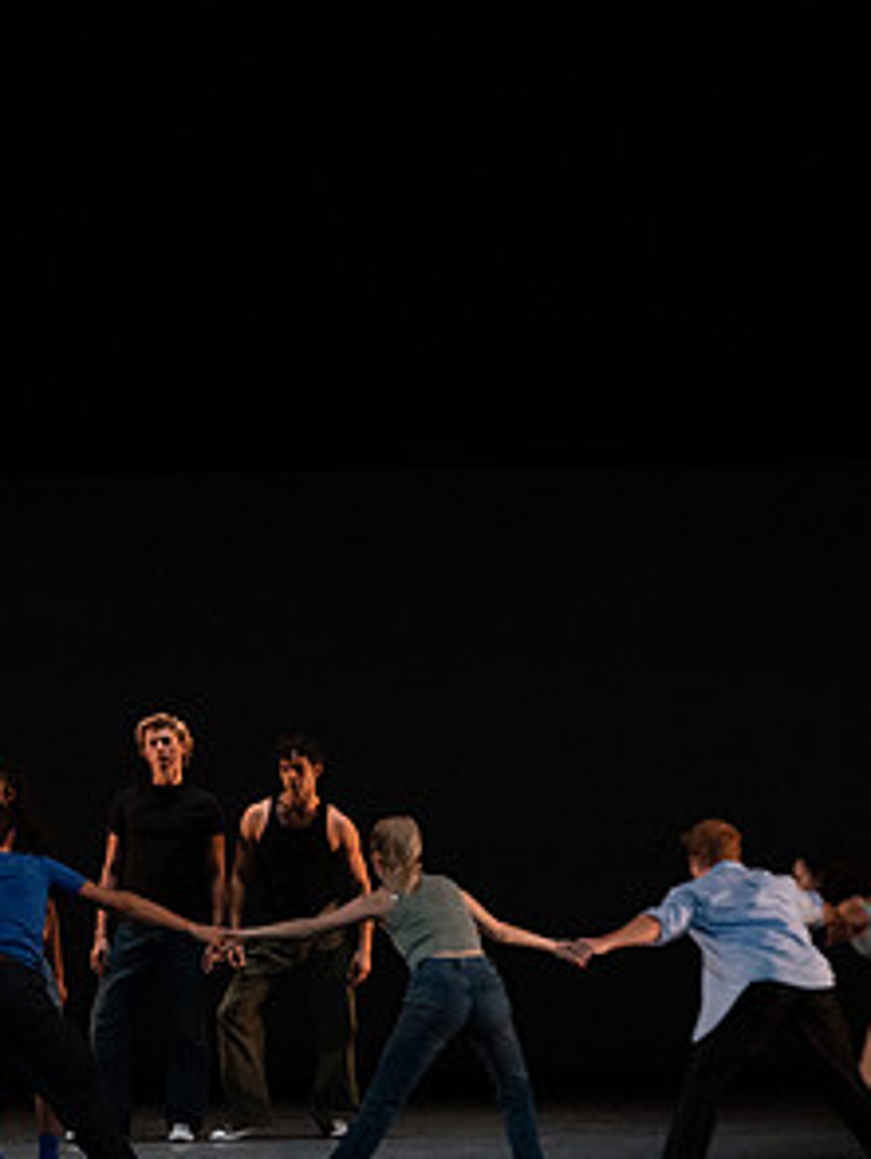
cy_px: 637
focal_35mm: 201
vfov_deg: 9.8
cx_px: 32
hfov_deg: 7.4
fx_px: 6734
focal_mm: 106
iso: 8000
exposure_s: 1/400
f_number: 5
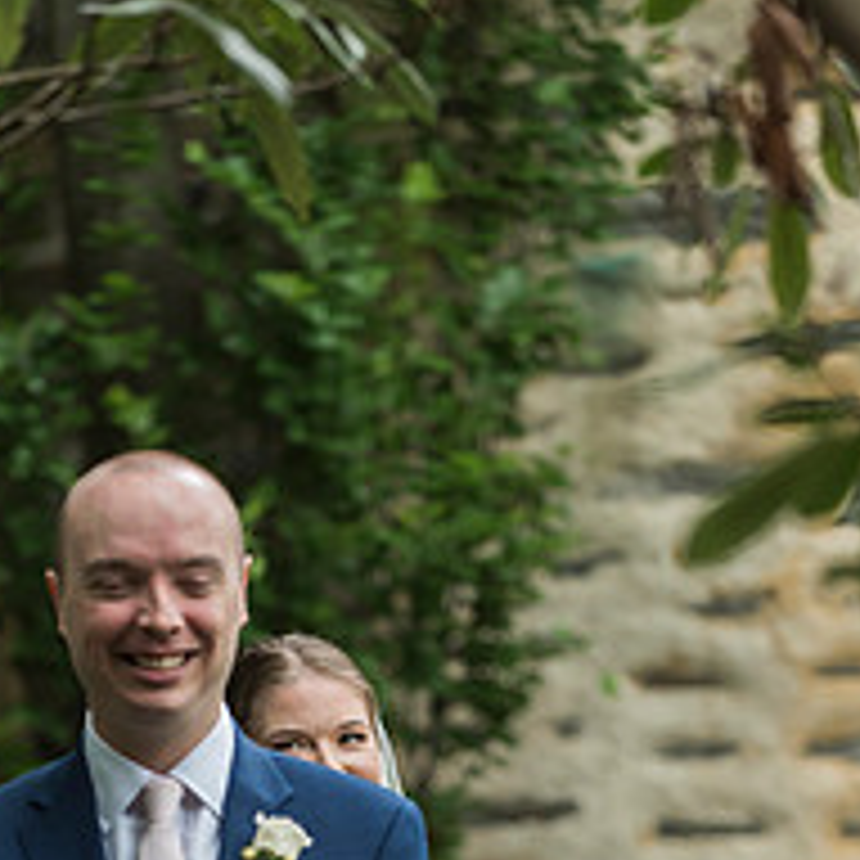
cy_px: 995
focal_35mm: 250
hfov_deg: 7.0
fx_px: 7027
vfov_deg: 7.0
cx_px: 356
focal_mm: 125
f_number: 3.2
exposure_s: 1/500
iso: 500
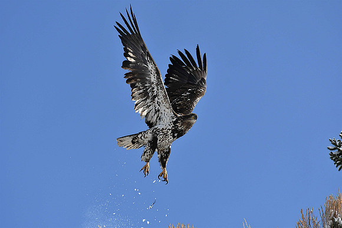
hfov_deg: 9.1
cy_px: 114
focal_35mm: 225
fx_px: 2138
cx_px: 171
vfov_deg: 6.1
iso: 200
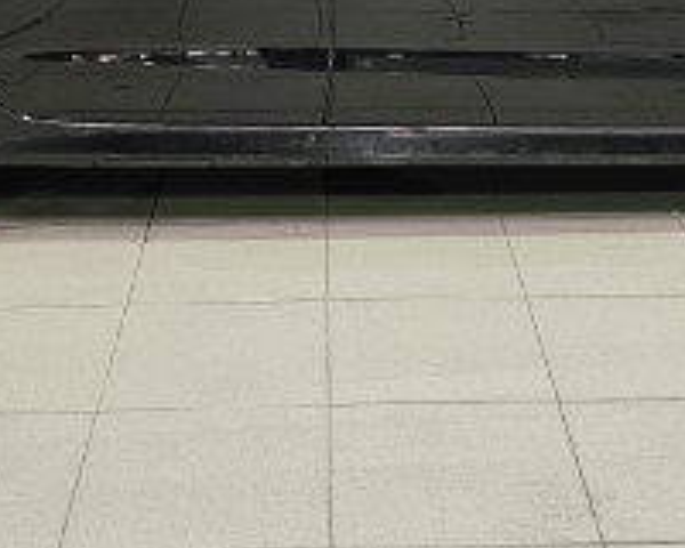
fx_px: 1460
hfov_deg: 26.4
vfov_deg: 20.4
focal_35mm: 72
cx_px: 339
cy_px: -27
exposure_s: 1/180
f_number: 1.7
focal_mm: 6.3
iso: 160
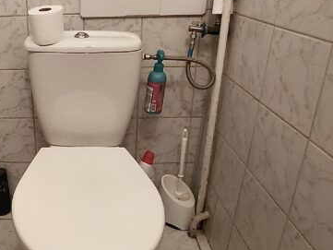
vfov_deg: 41.2
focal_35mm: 34
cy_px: 82
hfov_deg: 49.2
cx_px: 45
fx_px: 327
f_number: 2.2
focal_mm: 1.64
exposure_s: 1/50
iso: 250
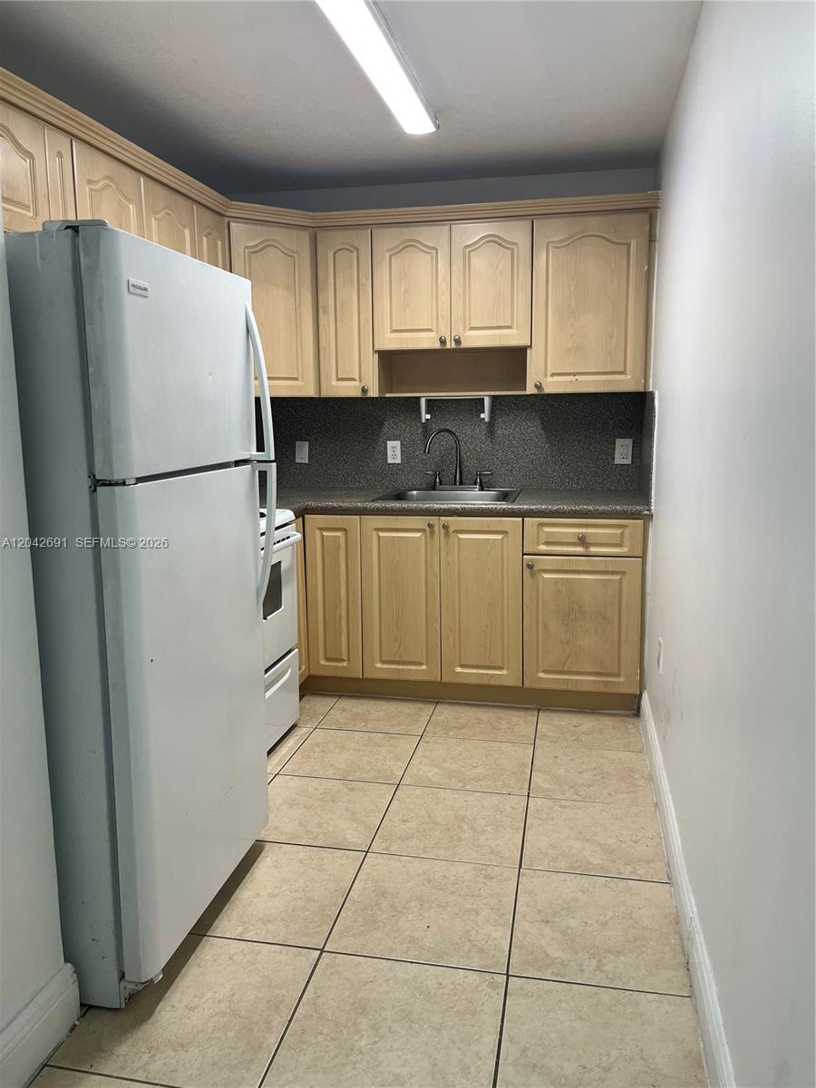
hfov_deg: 53.1
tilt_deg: -10.2
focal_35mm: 26
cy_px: 544
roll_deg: +1.7
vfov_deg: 67.3
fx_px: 817
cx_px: 408
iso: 64
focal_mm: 5.1
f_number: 1.6
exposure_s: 1/60
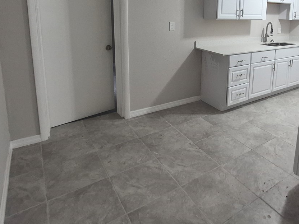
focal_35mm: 25
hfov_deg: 67.3
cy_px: 49
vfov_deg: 51.9
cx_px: 202
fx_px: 216
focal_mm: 1.74
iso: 250
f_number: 2.2
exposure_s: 1/60
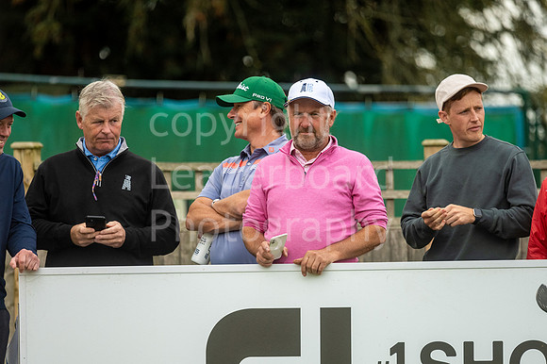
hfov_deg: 4.6
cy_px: 182
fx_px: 6833
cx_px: 274
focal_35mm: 450
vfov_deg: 3.1
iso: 640
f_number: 4
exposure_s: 1/2000
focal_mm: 300
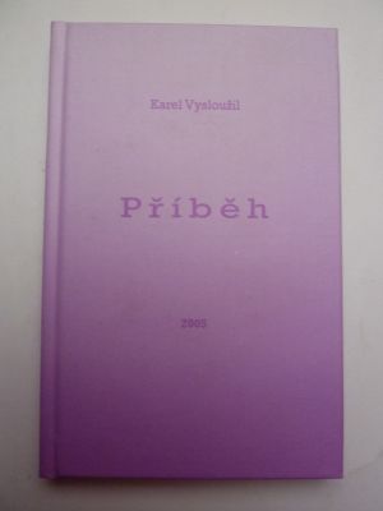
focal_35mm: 25
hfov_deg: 54.9
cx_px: 192
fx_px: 369
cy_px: 256
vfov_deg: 69.4
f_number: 3.3
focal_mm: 4.1
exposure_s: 1/20
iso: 400
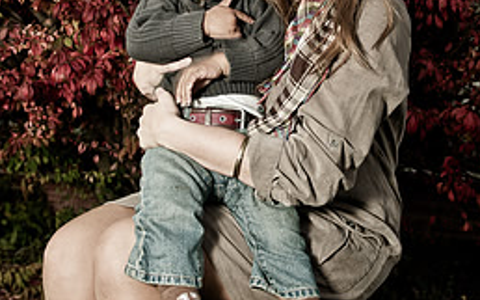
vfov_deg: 20.1
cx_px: 260
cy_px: 69
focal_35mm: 64
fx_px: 837
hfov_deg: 32.0
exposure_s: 1/60
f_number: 2.8
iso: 200
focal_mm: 24
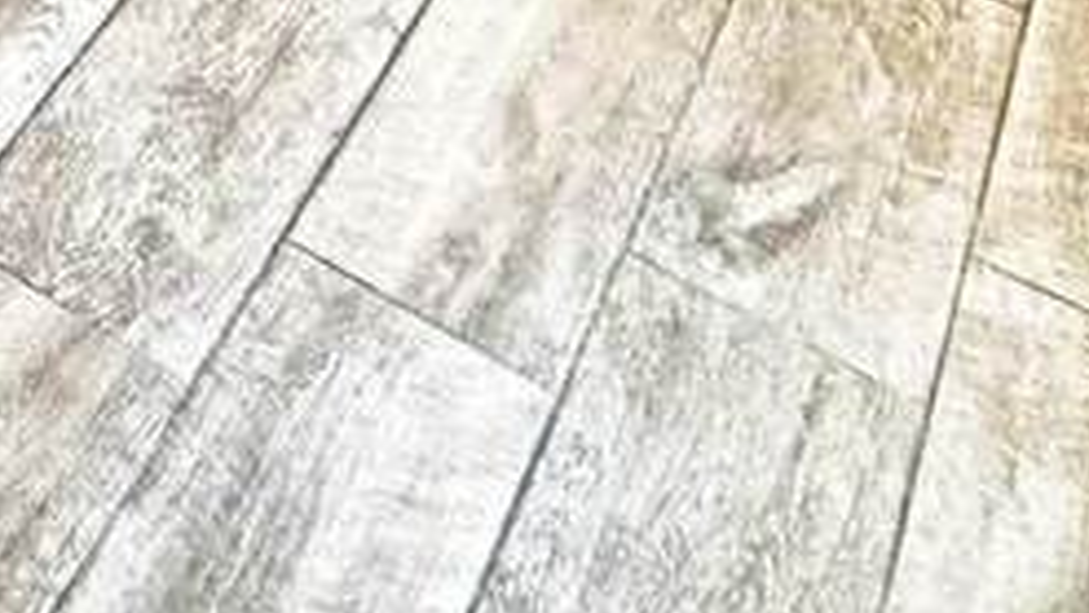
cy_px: -1420
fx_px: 2281
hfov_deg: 19.4
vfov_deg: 9.8
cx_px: -926
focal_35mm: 79
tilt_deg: -6.3
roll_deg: -0.2
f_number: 2.2
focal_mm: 2.22
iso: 200
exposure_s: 1/120
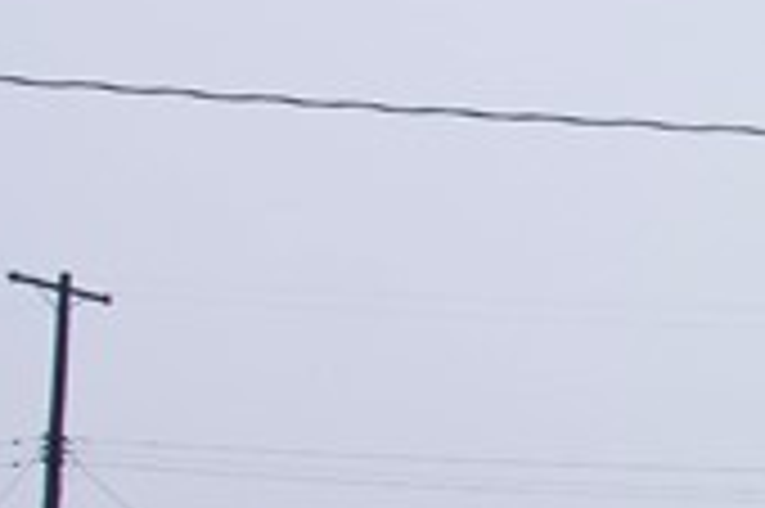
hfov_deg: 11.0
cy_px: 692
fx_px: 3248
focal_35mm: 153
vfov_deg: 8.8
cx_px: 1917
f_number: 7.1
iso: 100
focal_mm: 16
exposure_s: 1/100
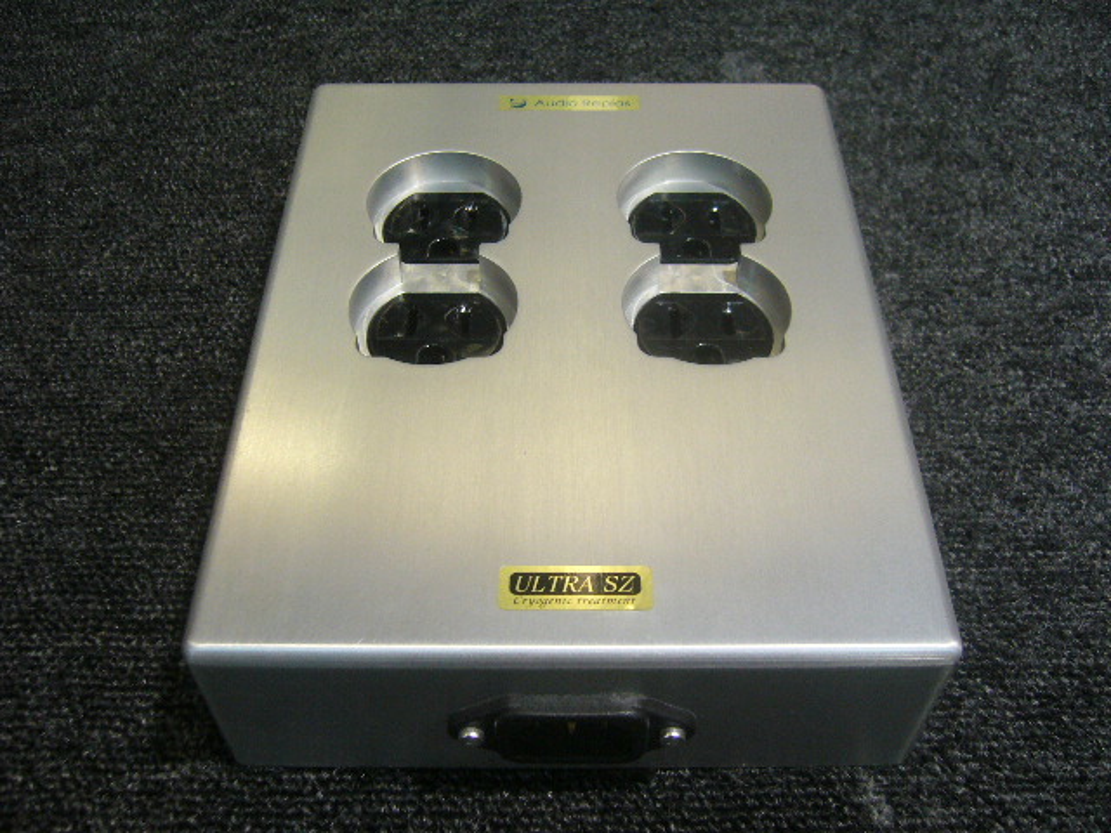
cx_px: 556
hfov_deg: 52.6
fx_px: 1123
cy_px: 416
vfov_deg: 40.7
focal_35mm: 35
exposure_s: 1/60
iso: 200
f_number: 2.8
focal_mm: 5.8
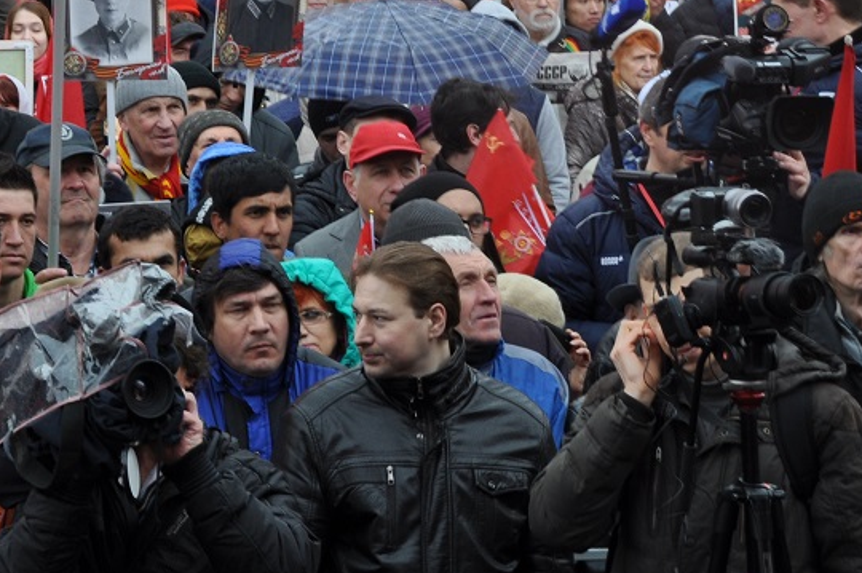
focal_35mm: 186
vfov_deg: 7.3
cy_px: 28
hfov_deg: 11.0
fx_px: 4450
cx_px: 106
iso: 200
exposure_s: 1/50
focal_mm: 52
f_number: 7.1
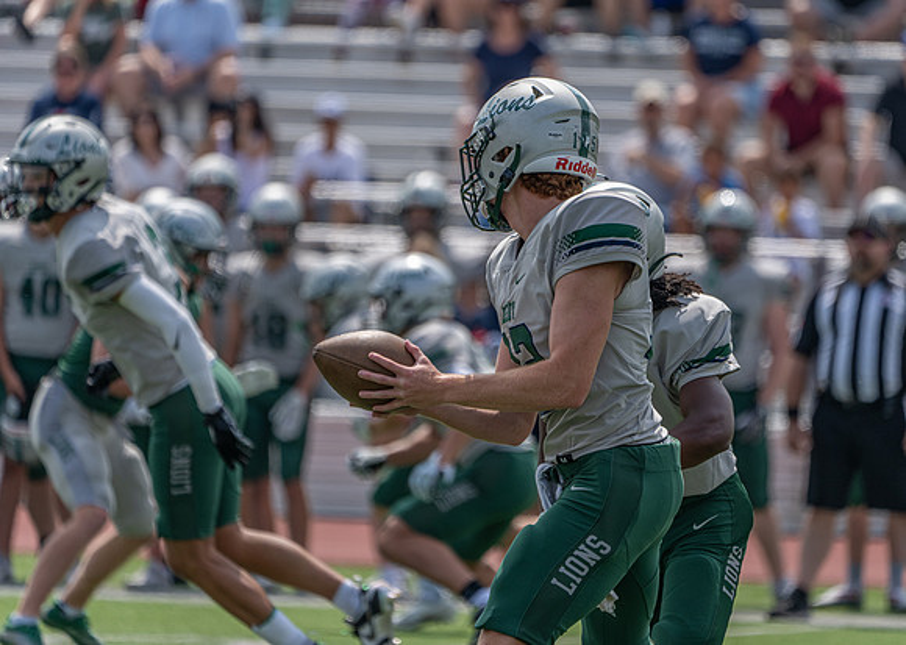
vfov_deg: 3.0
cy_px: 276
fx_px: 12291
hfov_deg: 4.2
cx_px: 553
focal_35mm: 478
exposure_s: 1/1250
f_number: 5.6
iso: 250
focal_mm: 400
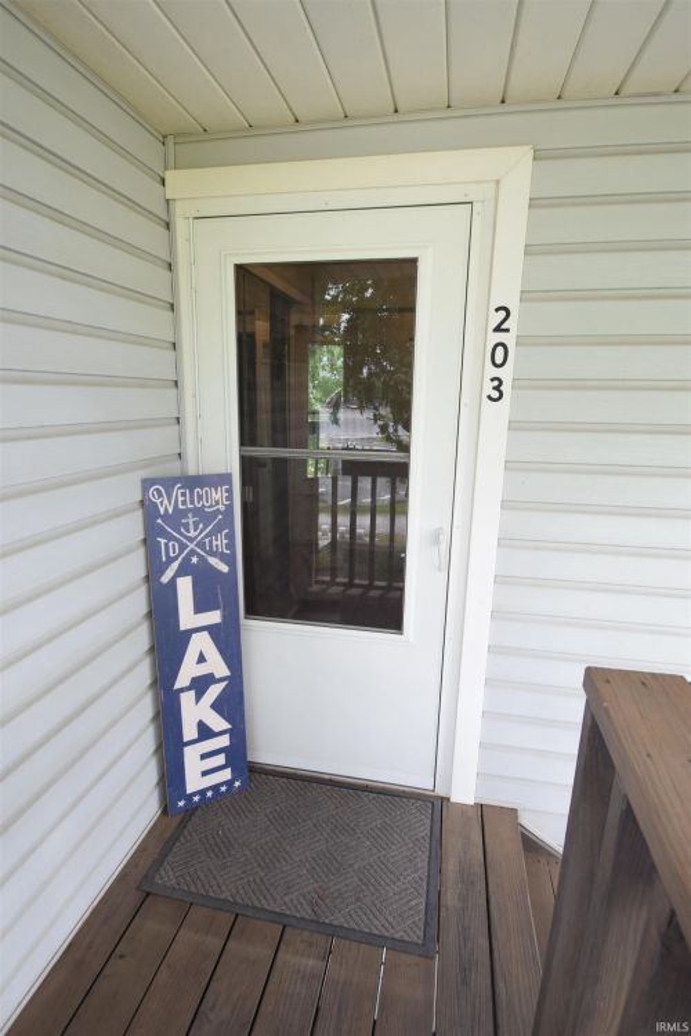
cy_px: 518
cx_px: 346
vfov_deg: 90.0
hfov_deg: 67.4
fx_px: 518
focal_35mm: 18
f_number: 6.3
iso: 400
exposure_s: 1/160
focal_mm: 12
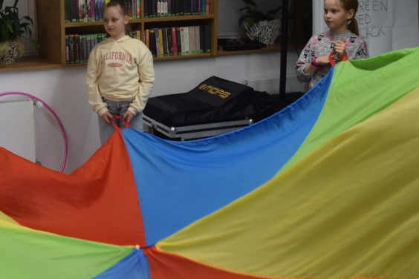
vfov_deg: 27.4
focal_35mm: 49
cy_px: 95
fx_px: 570
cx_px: 42
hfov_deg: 37.7
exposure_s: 1/80
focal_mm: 18
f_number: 4
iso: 400
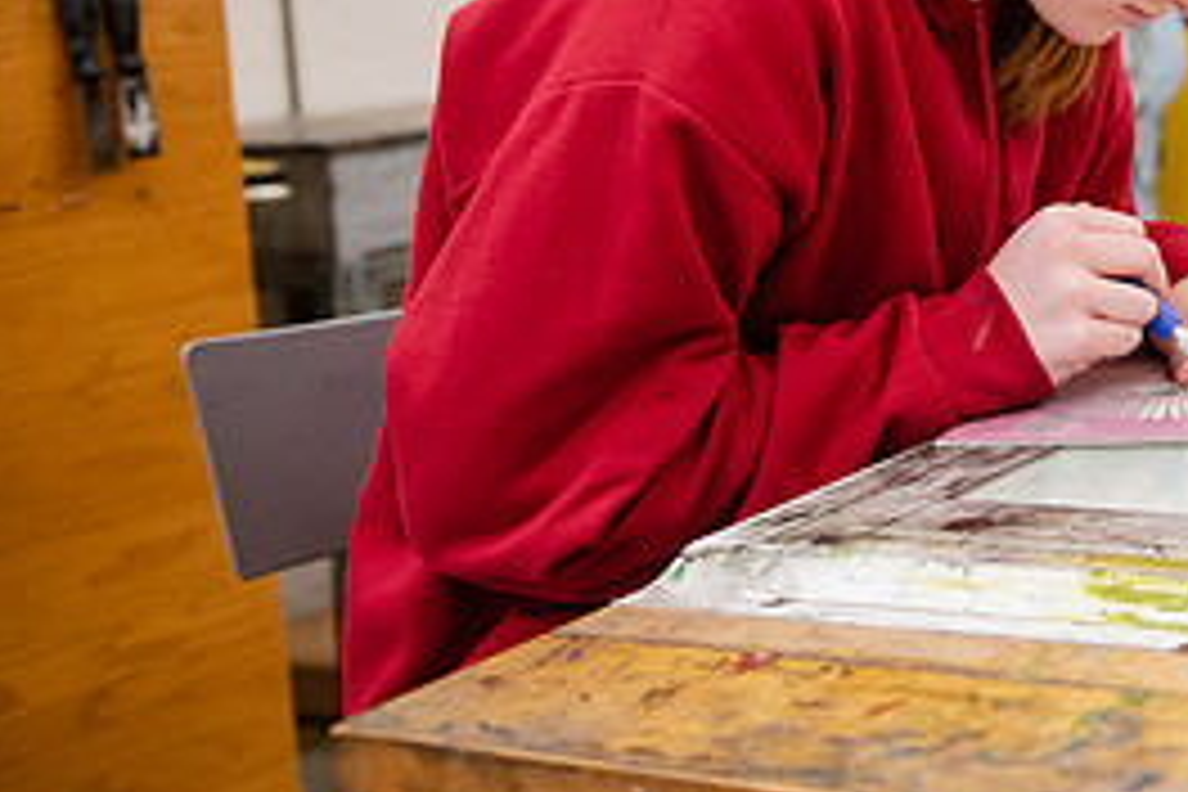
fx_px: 2244
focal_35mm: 68
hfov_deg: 27.3
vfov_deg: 19.5
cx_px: 1296
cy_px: 38
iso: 640
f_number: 3.2
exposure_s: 1/200
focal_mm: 31
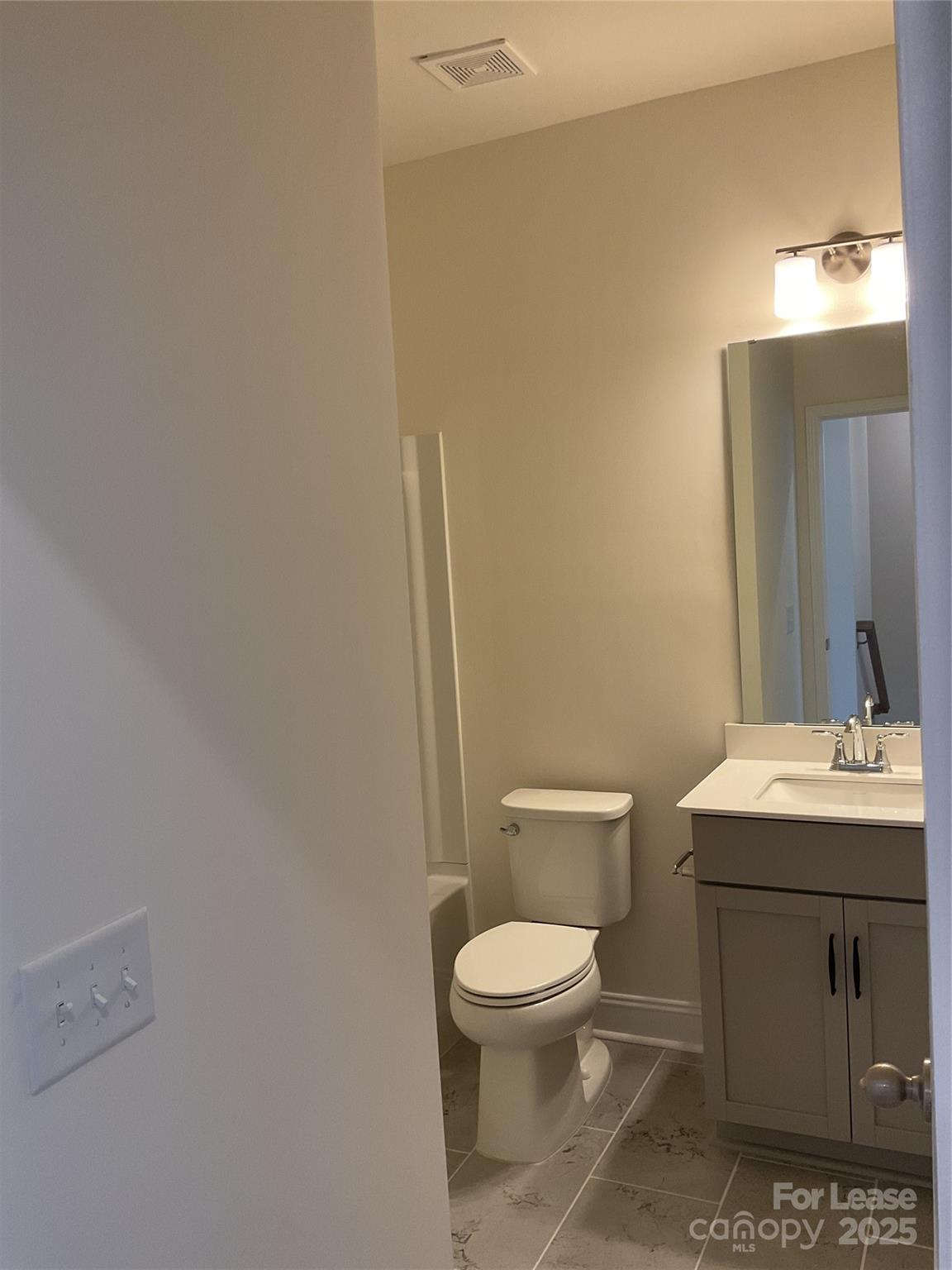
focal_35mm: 29
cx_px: 476
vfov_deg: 61.7
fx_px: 1063
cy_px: 635
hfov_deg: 48.2
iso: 50
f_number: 1.8
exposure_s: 1/60
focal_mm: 3
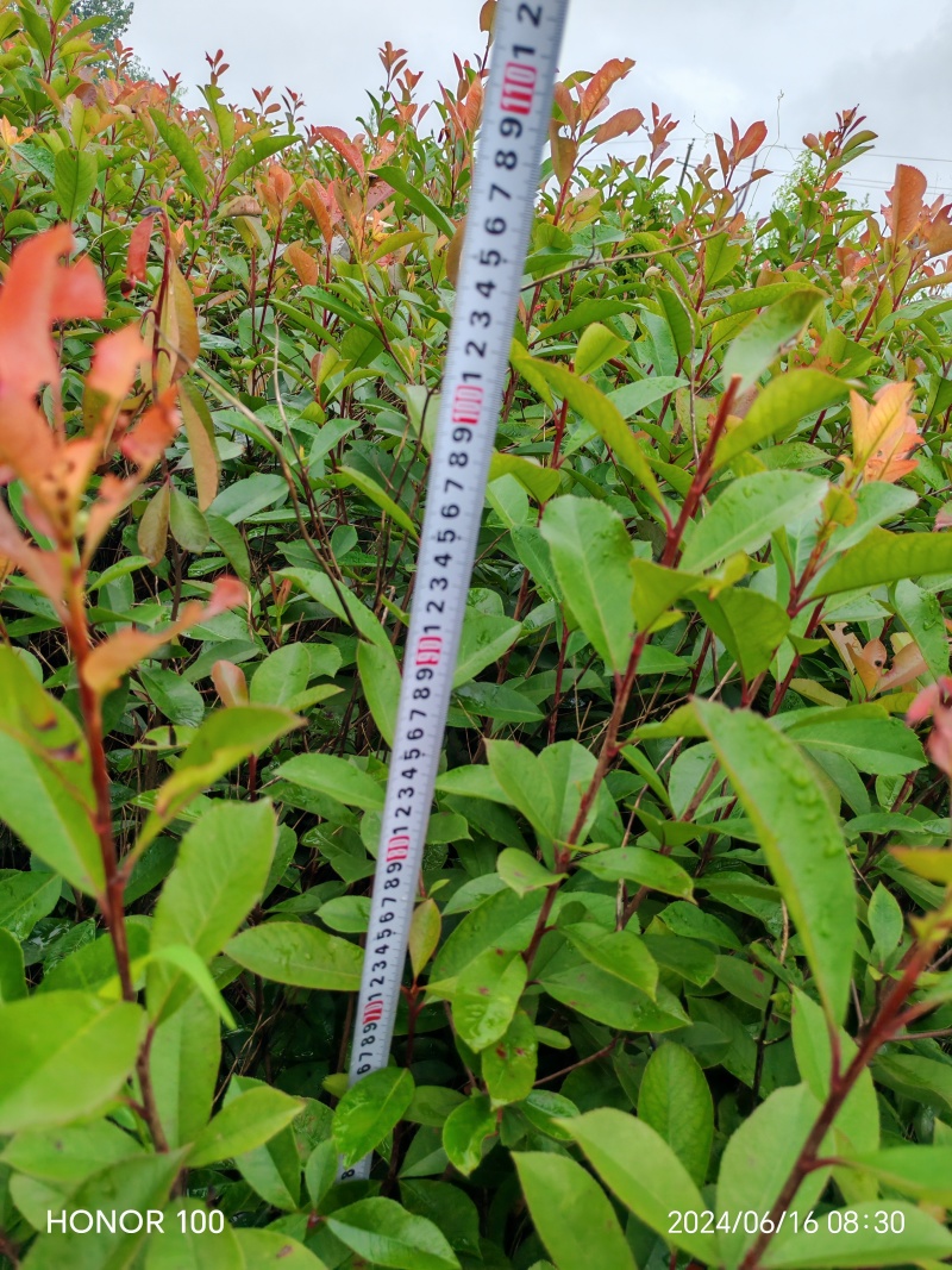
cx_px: 476
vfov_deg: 65.3
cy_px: 635
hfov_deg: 51.3
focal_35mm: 27
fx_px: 990
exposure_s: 1/500
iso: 50
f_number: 1.95
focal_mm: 5.52
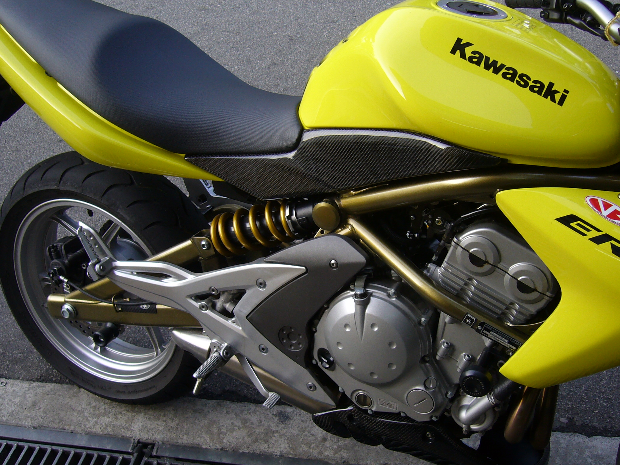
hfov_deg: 43.8
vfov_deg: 33.5
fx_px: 770
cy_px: 199
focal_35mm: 43
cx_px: 321
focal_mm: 5.8
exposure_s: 1/100
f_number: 2.8
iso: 80
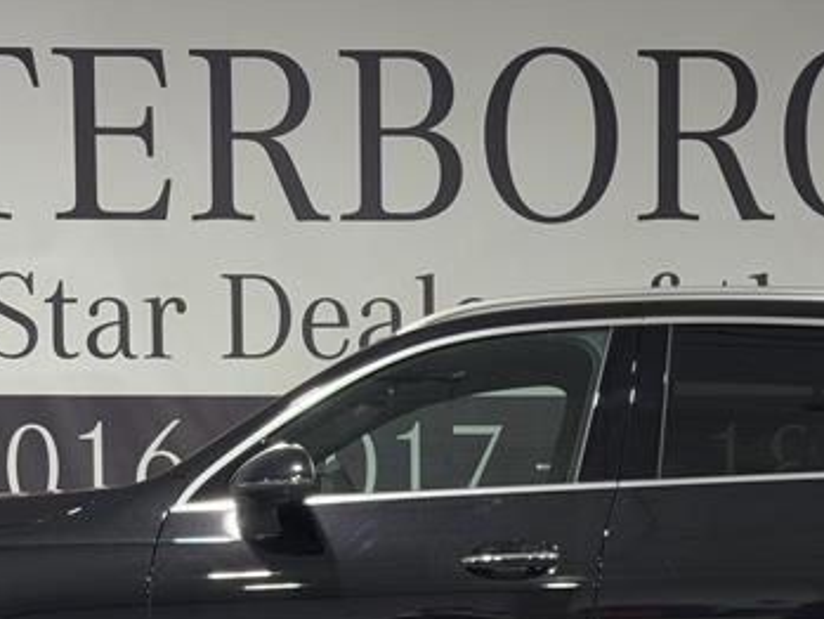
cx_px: 491
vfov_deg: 13.2
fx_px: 2619
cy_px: 702
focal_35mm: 110
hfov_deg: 17.9
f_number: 1.78
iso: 160
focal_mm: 6.76
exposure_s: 1/60
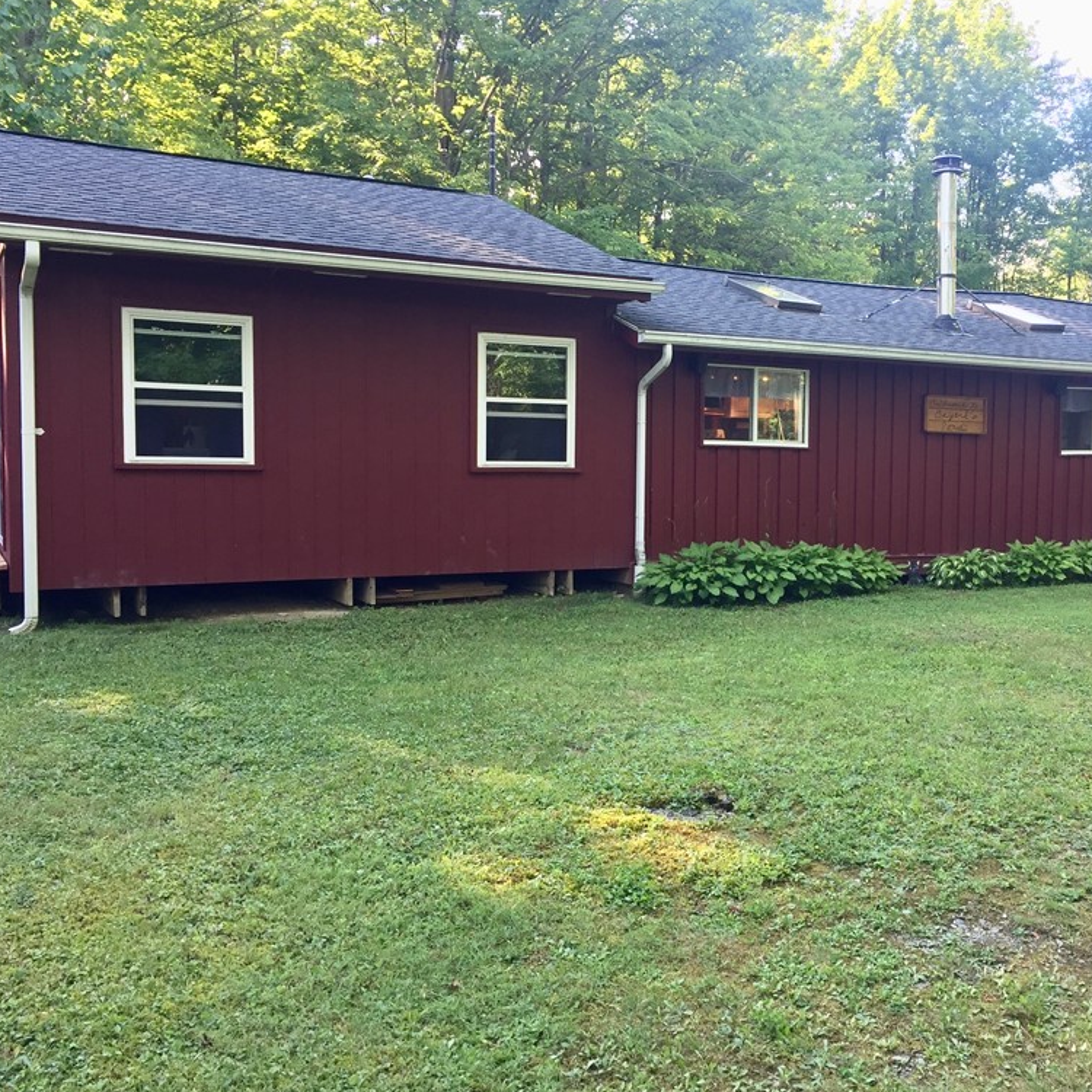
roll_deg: -1.3
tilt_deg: -2.8
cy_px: 542
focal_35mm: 35
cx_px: 708
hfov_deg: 46.6
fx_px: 1249
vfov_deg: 47.2
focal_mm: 4.15
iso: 40
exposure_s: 1/60
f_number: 2.2
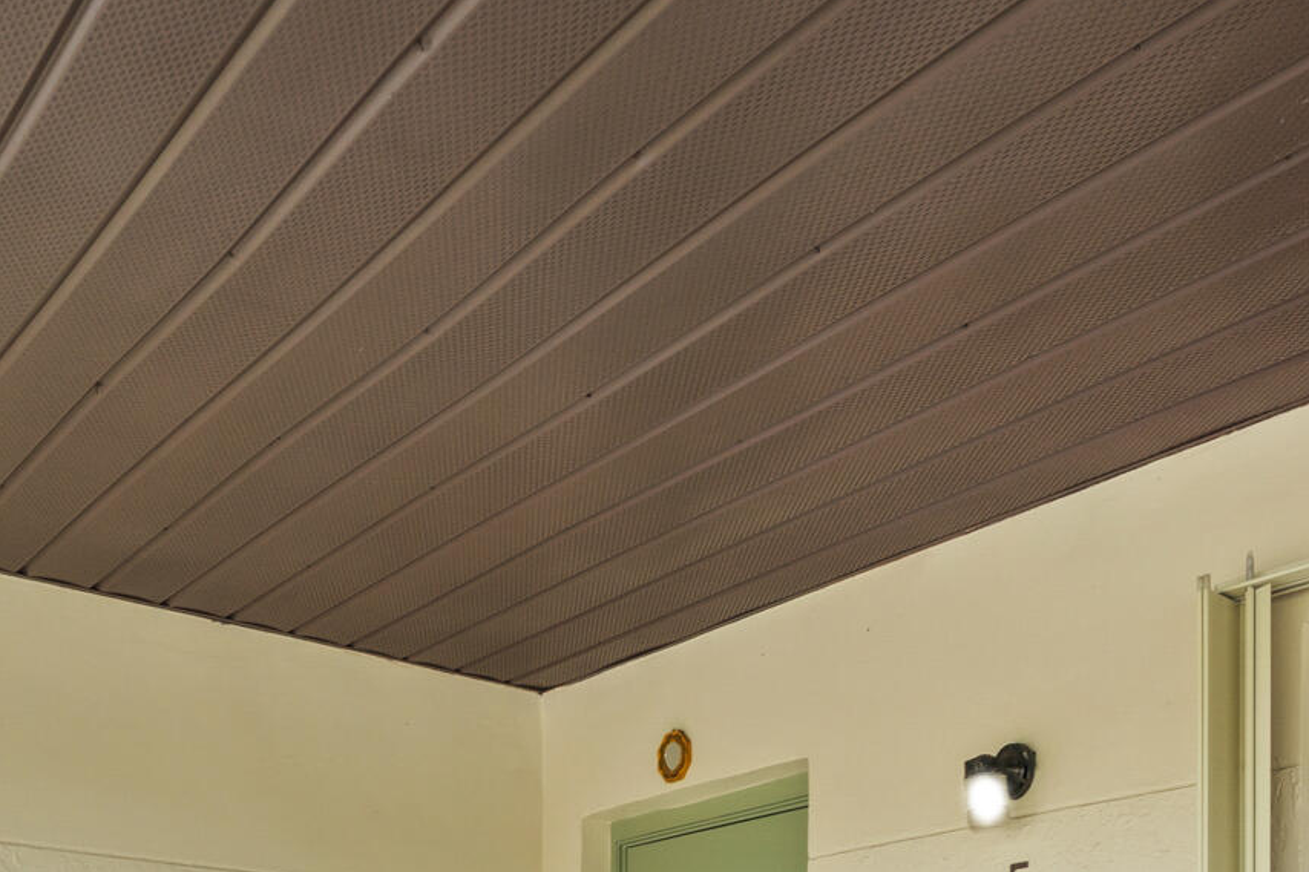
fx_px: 1490
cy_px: 1173
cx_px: 970
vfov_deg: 26.8
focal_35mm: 41
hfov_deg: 45.9
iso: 250
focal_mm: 14
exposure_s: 1/30
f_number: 9
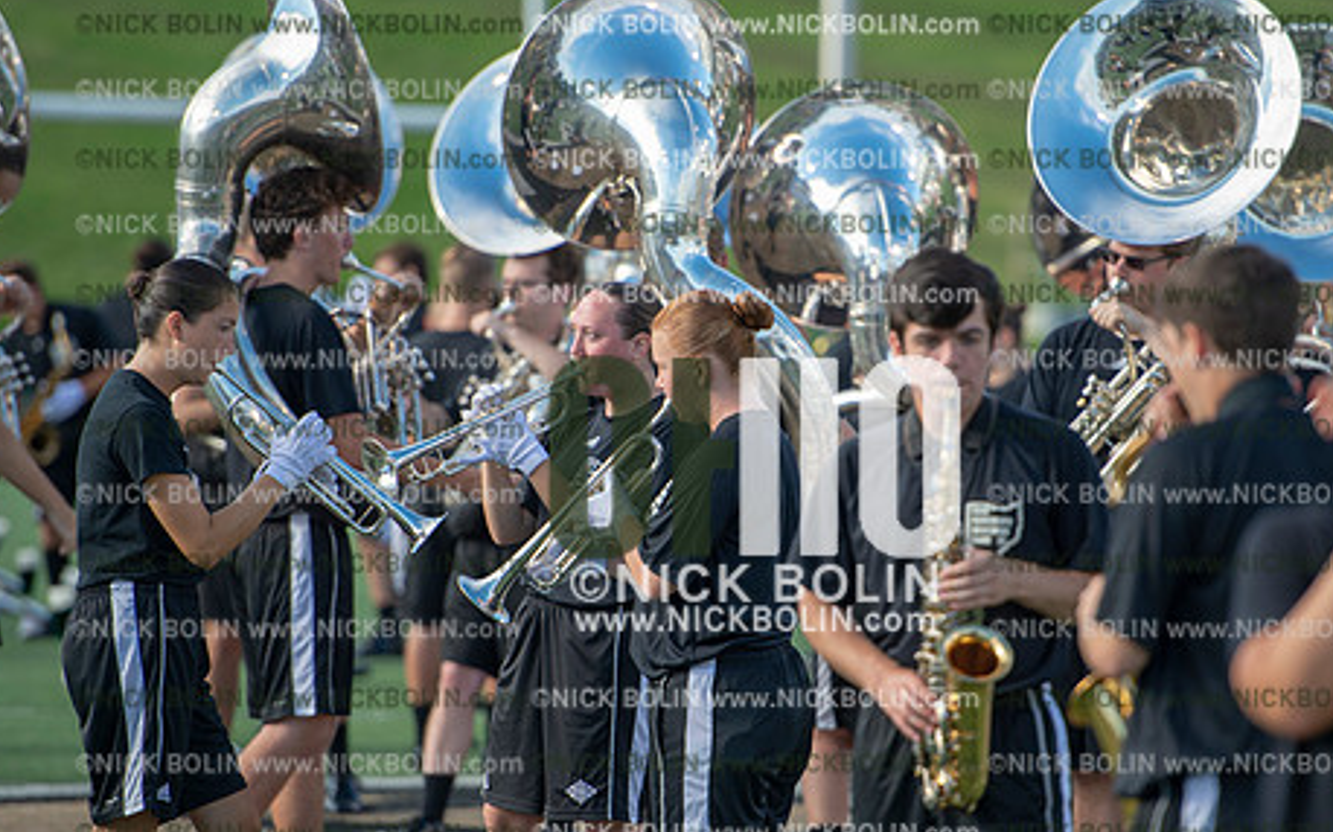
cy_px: 495
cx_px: 754
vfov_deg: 5.1
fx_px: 9370
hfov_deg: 8.1
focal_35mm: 258
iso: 160
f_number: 2.8
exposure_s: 1/1000
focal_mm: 200
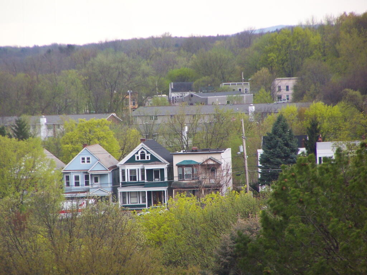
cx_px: 184
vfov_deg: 3.9
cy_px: 138
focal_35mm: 380
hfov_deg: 5.2
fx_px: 4029
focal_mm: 63
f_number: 3.7
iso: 140
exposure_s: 1/320
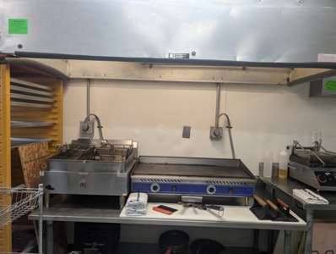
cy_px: 127
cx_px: 168
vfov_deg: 57.0
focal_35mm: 24
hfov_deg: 71.5
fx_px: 233
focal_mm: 6.9
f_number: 1.68
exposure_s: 1/40
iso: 41
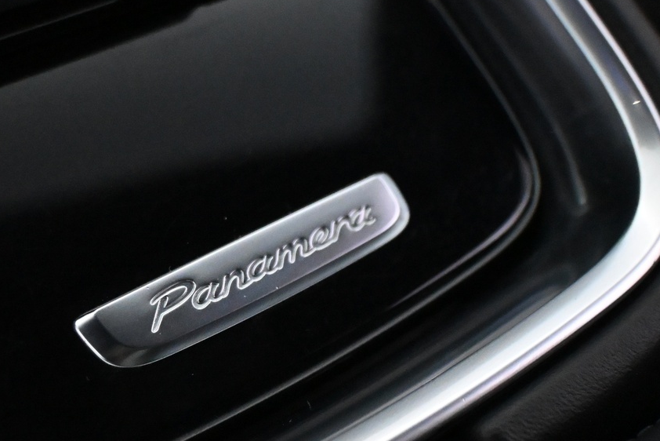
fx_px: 1375
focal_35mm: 75
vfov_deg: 18.2
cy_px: 250
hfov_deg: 26.8
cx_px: 227
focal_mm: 26
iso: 7200
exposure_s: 1/125
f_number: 4.5
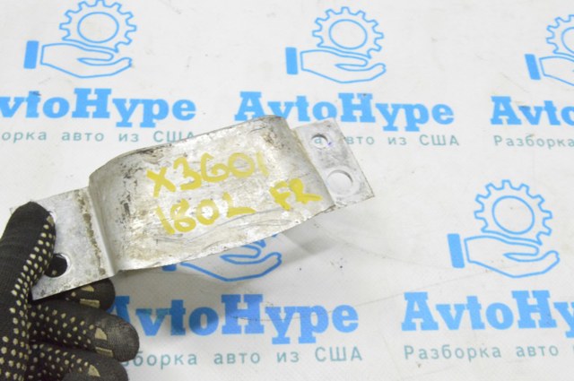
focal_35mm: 48
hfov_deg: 41.2
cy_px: 190
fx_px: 764
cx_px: 287
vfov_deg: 28.0
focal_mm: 32
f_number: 20
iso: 6400
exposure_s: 1/15
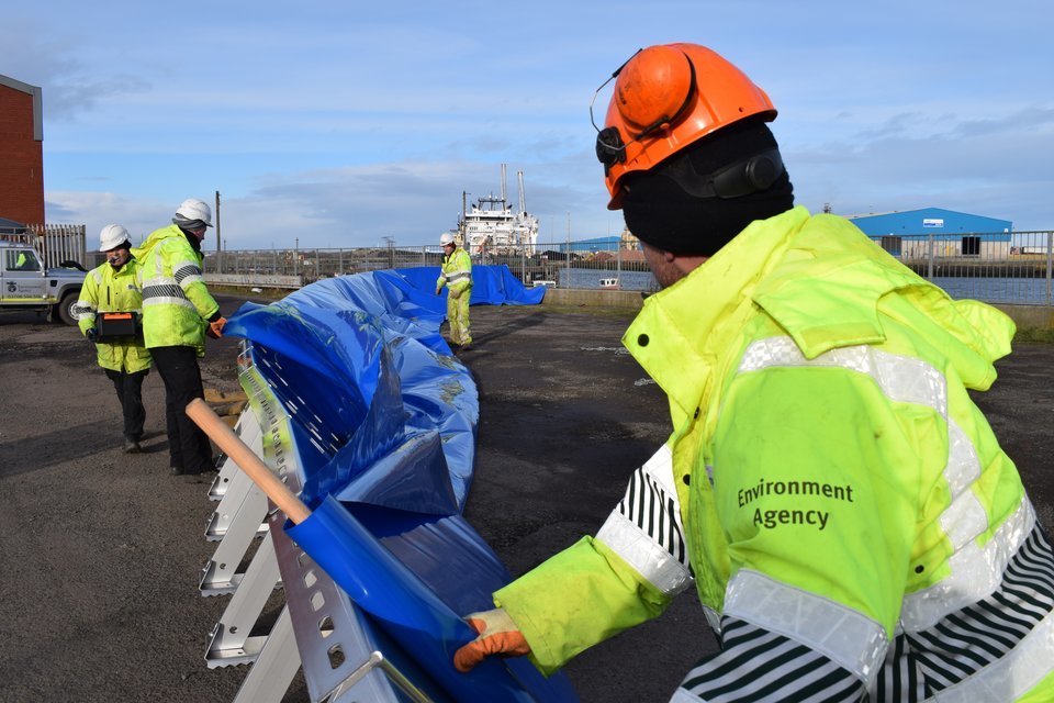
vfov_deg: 41.7
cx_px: 527
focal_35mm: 32
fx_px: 922
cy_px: 352
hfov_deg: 59.5
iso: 200
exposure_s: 1/320
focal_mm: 21
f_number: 9
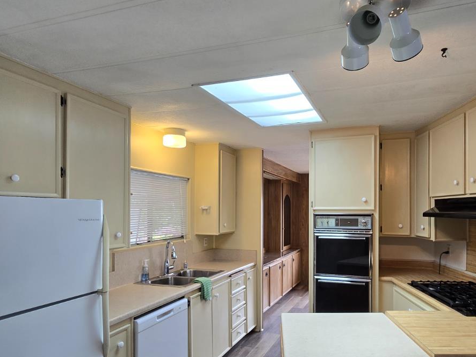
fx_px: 303
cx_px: 273
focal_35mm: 22
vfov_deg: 60.6
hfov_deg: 75.9
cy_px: 216
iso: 80
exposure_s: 1/60
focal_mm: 2.2
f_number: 2.2
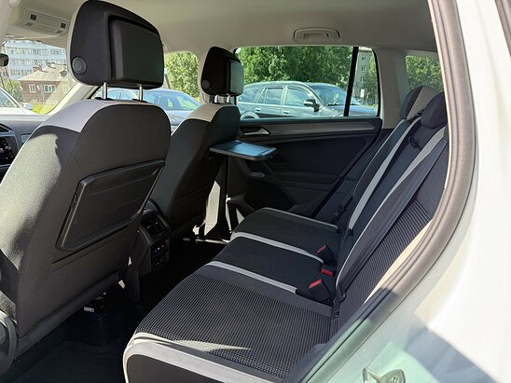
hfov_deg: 71.6
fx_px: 354
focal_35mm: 24
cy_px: 192
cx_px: 256
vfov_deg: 56.8
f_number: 1.78
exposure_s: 1/353
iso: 100
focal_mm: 6.76
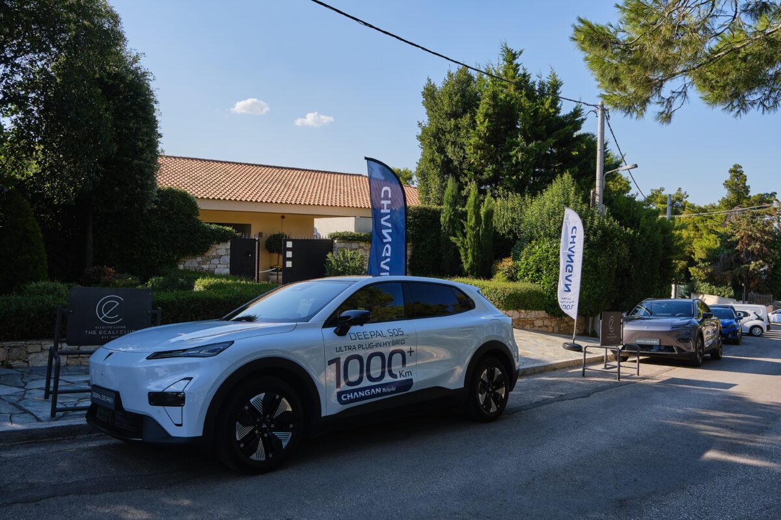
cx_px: 390
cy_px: 260
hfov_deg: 71.5
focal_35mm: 25
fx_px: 542
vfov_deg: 51.3
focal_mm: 16.5
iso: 250
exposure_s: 1/640
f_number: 5.6
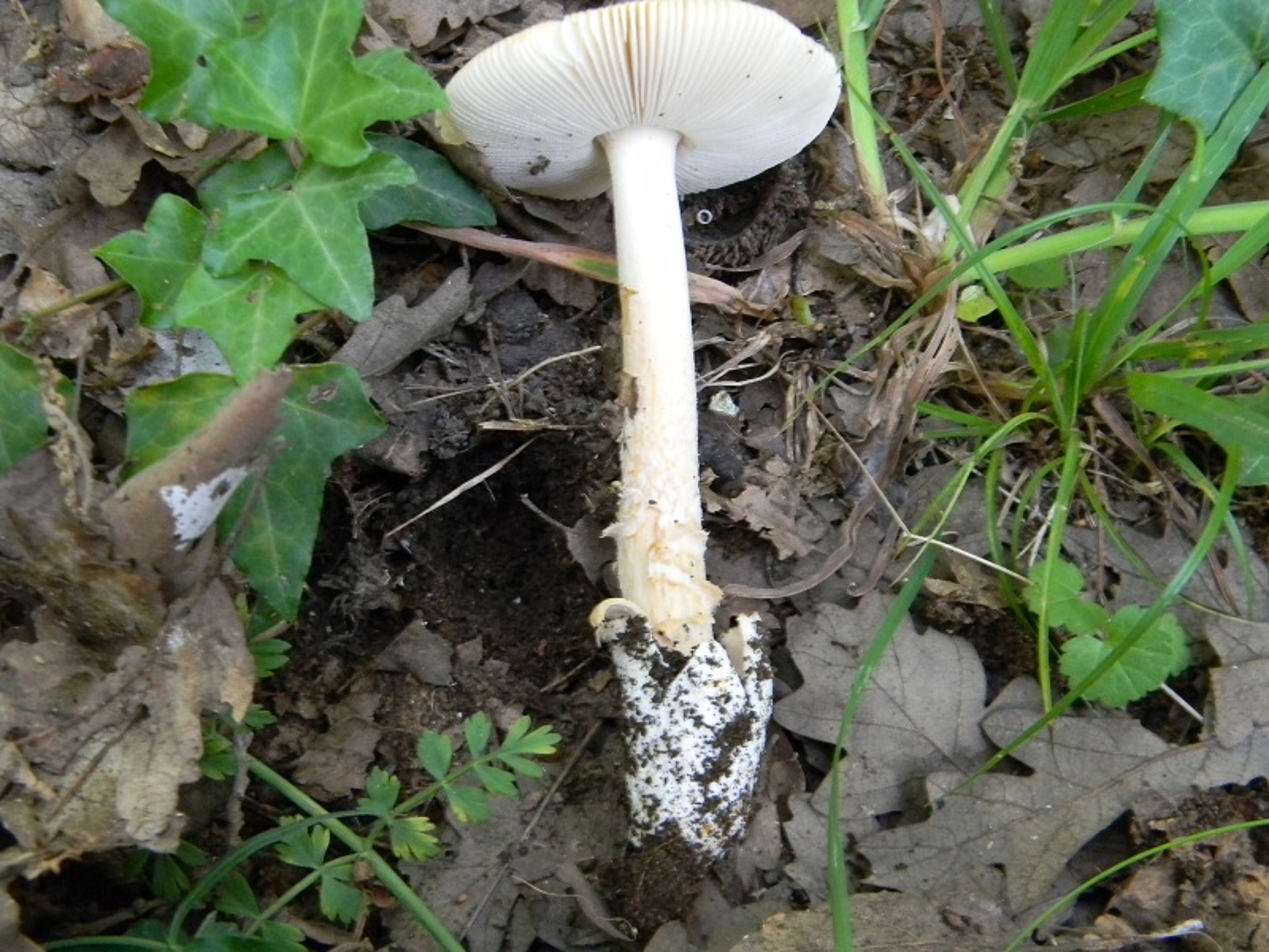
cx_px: 634
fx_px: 1723
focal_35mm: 47
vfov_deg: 30.9
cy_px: 476
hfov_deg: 40.4
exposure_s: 1/22.4
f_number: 3.9
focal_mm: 8.6
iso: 400
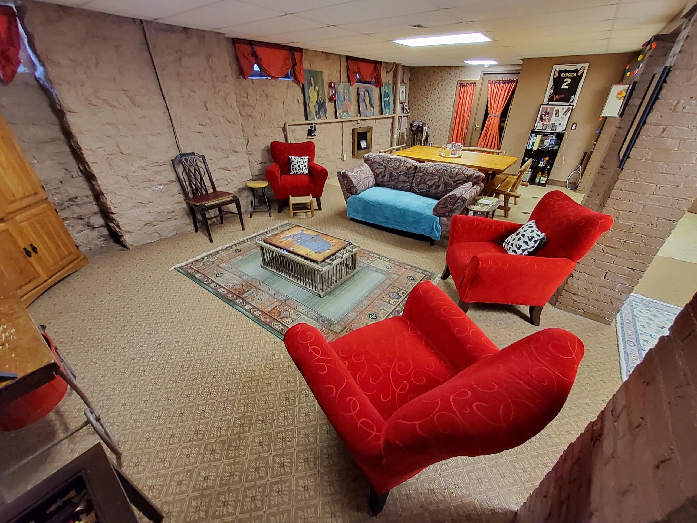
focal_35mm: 13
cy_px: 262
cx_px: 348
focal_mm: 1.13
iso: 500
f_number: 2.2
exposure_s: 1/24
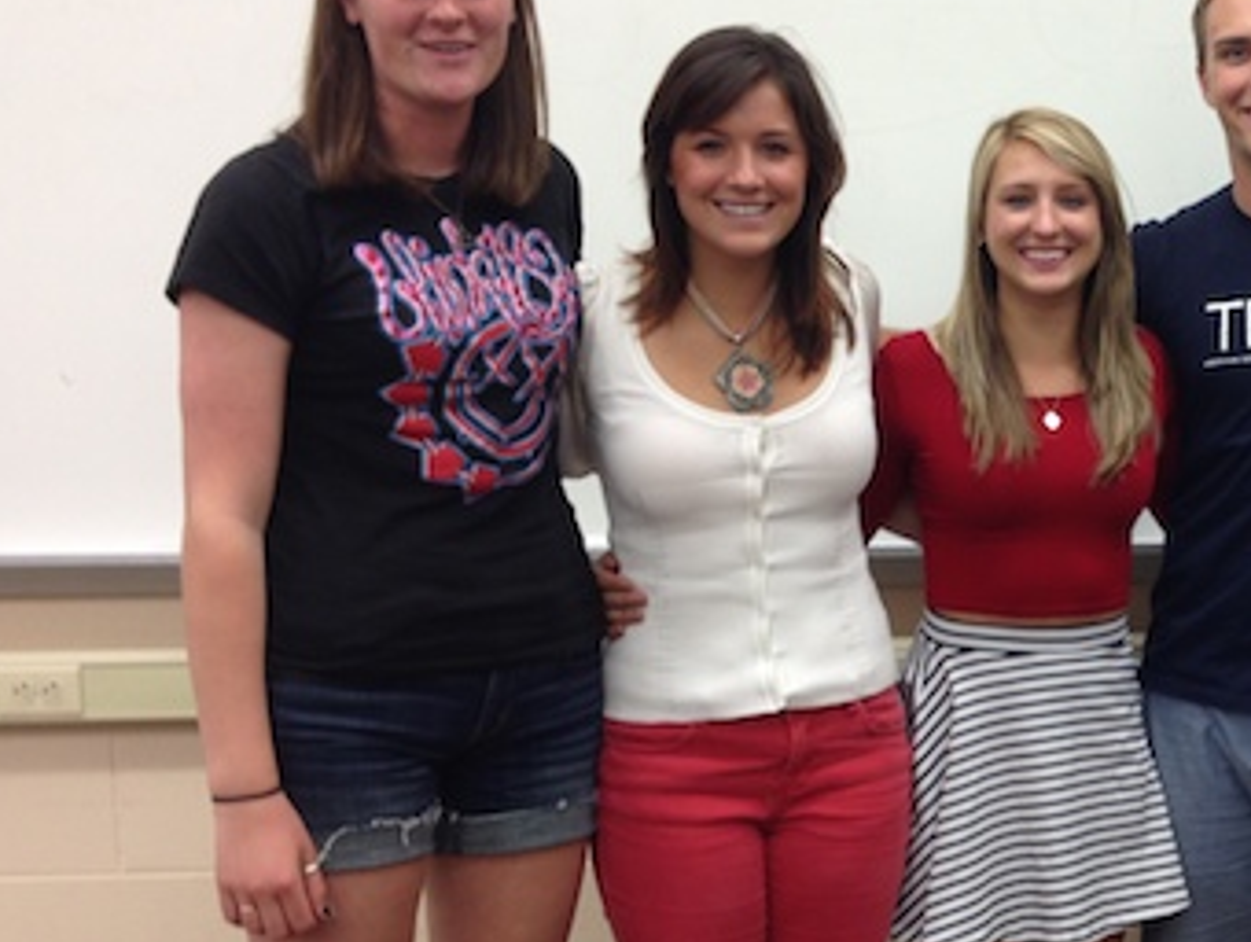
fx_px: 2280
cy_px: 567
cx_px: 1100
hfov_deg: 29.5
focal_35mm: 63
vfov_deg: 23.3
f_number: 2.4
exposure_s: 1/30
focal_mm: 4.12
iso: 50
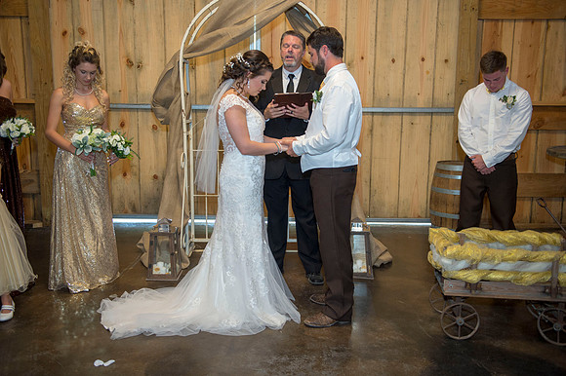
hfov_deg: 50.7
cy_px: 188
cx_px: 283
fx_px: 597
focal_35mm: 38
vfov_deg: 35.0
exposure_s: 1/160
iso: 1600
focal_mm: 38
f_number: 2.8
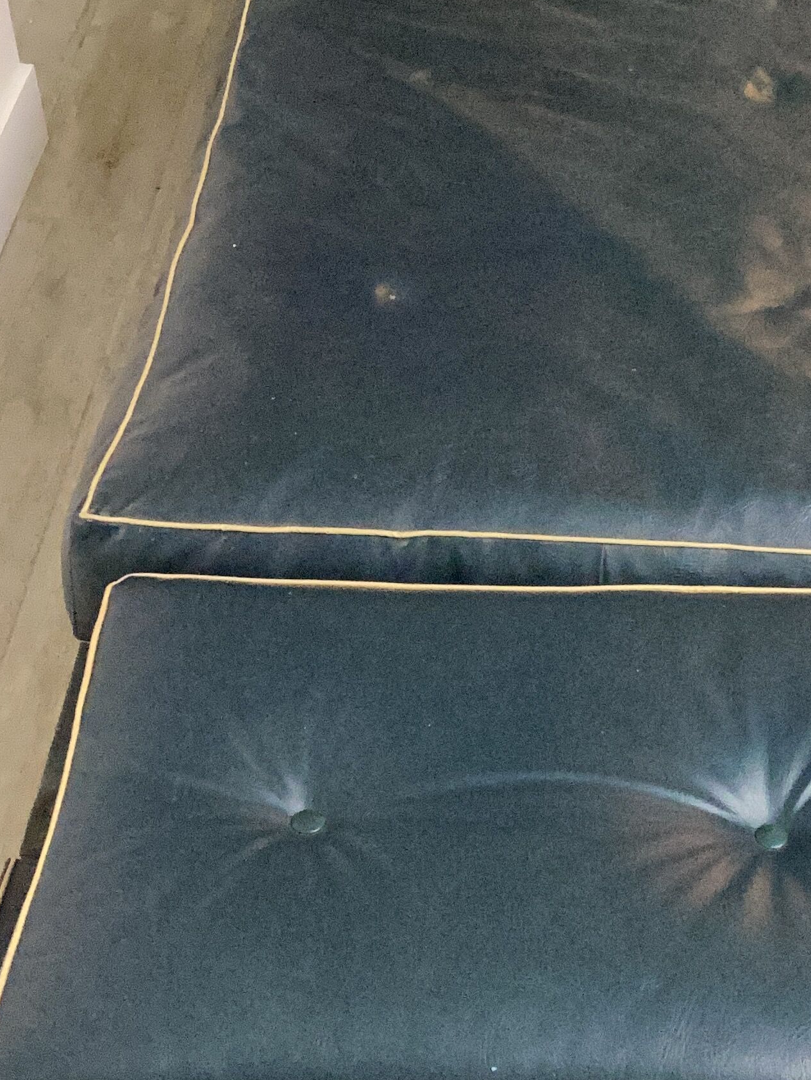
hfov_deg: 24.0
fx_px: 1874
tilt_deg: -45.5
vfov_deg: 32.1
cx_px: 656
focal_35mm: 60
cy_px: 601
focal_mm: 3.3
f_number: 2.4
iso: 640
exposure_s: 1/30
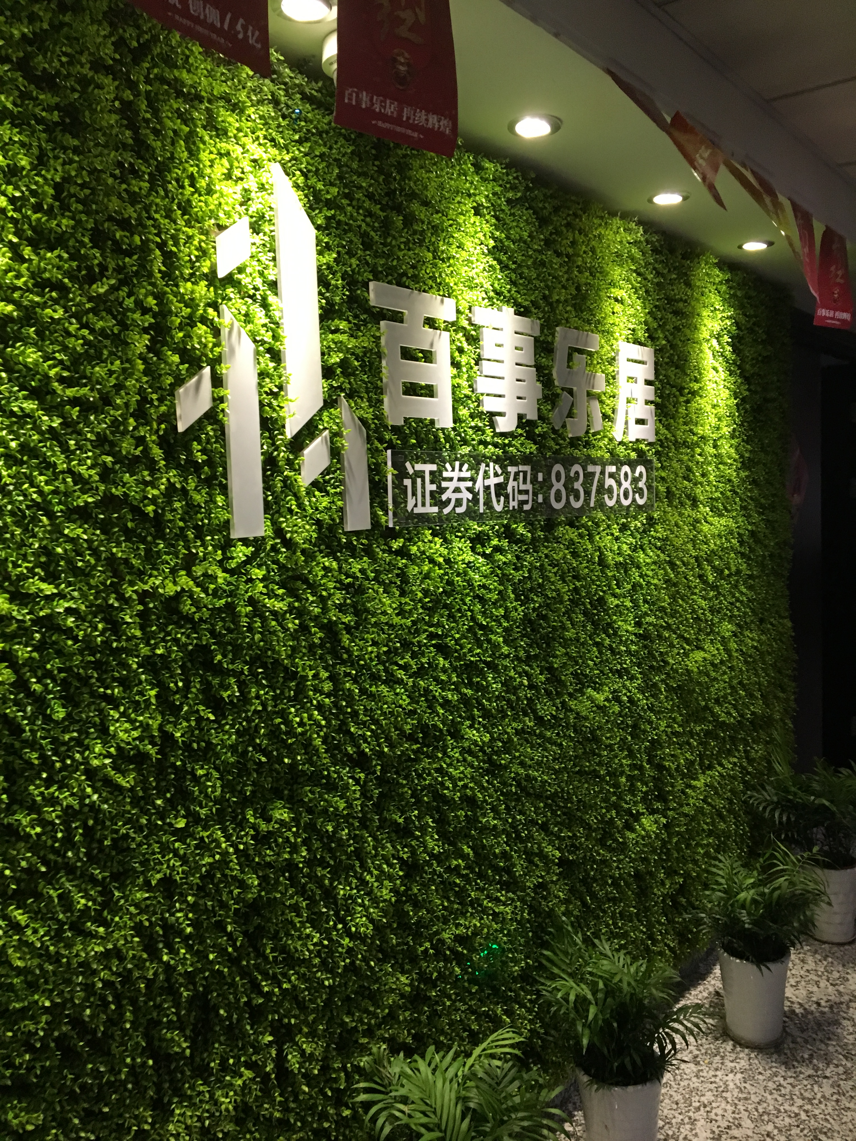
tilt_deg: -2.2
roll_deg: +1.0
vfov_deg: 61.7
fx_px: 956
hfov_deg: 48.2
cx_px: 428
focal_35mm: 29
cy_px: 570
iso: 160
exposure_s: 1/33
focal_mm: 4.15
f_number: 2.2
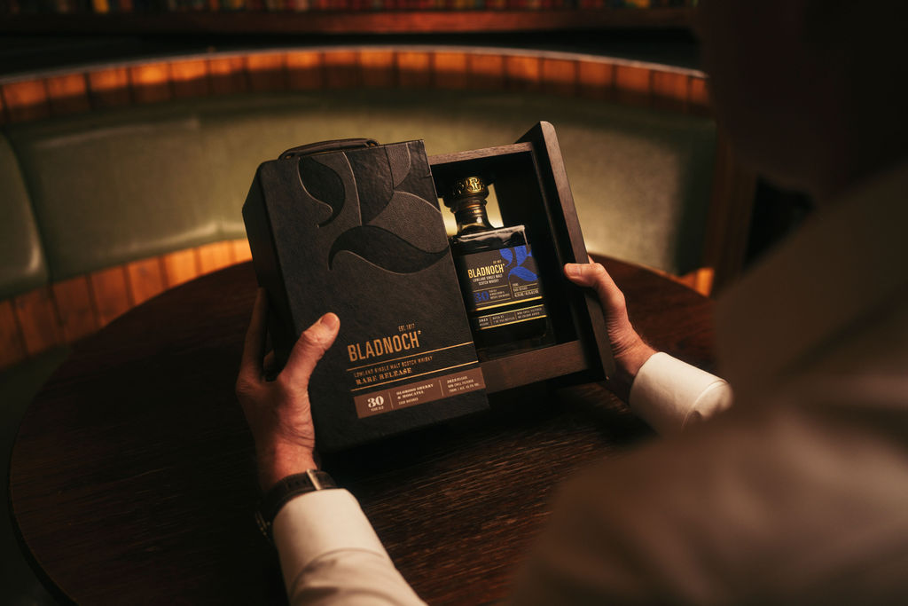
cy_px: 303
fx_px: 883
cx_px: 454
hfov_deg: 54.4
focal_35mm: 35
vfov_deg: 37.9
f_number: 2
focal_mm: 35
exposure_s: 1/125
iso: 200
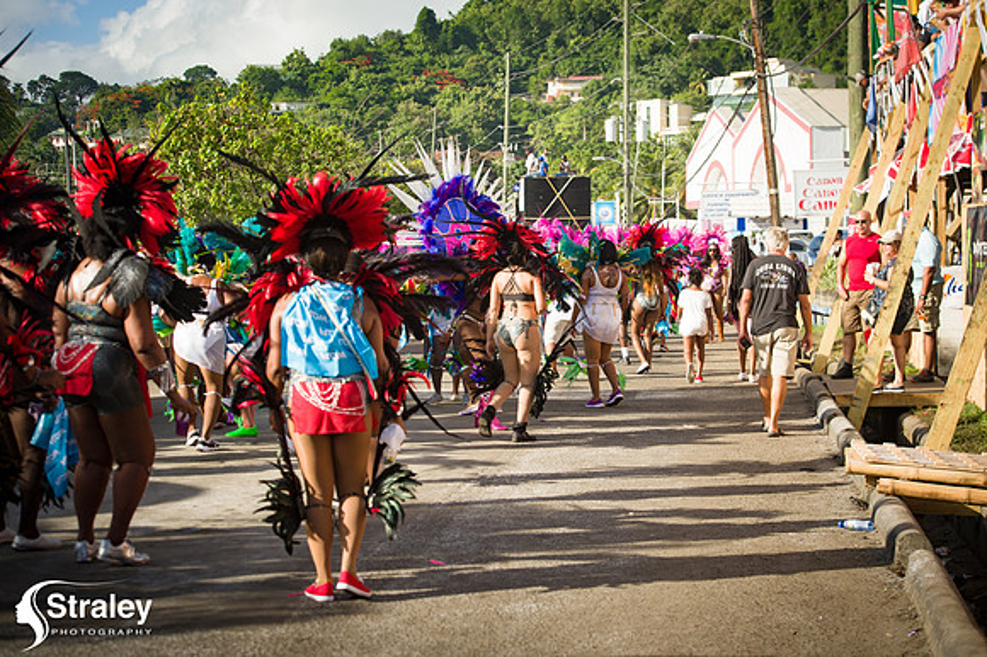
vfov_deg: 19.4
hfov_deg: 28.9
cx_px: 494
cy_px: 328
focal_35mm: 70
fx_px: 1918
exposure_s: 1/200
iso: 100
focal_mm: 70
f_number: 7.1
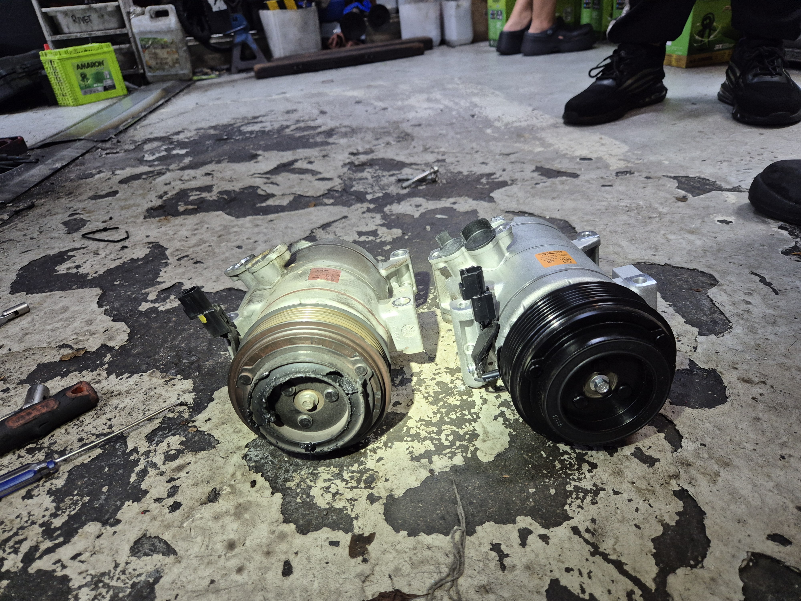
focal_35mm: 23
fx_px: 532
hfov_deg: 73.9
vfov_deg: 58.9
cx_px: 400
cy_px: 300
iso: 400
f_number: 1.8
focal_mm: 5.4
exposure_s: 1/100
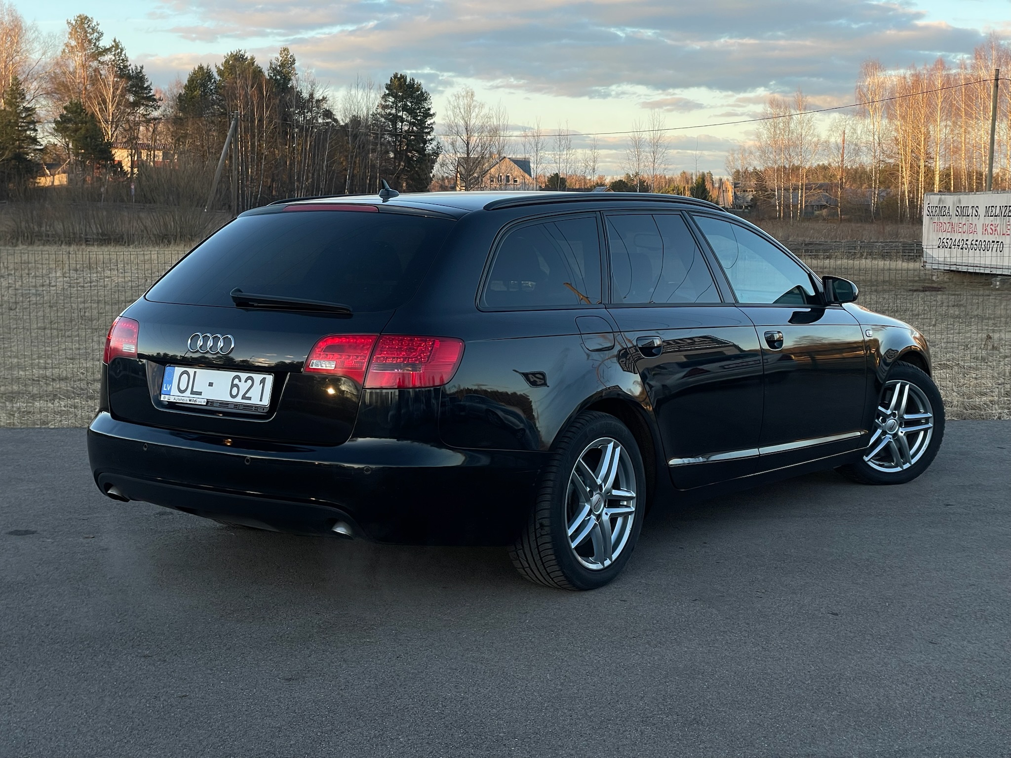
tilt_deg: -5.3
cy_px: 379
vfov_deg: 28.0
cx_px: 506
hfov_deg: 36.8
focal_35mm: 52
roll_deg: +0.0
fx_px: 1519
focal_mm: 6
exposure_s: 1/203
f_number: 2
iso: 32
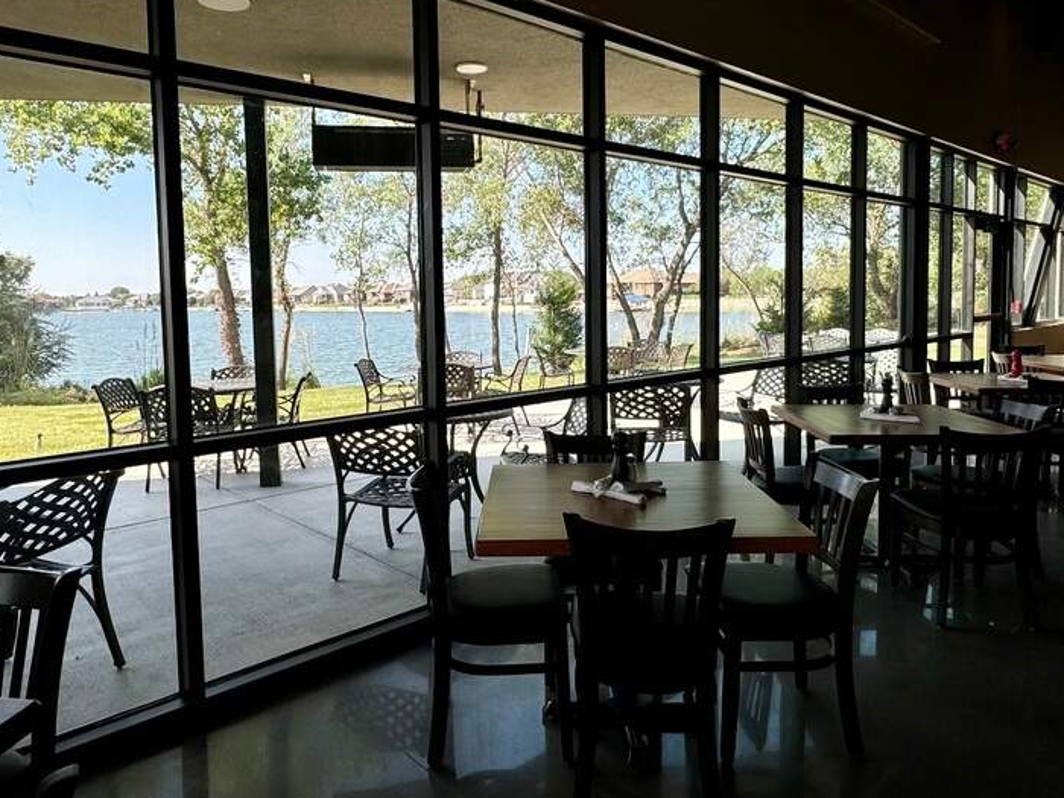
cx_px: 500
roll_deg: +1.1
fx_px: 738
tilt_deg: -3.6
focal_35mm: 24
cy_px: 347
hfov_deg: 71.5
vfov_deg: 56.6
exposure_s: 1/388
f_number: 2.2
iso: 40
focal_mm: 2.22
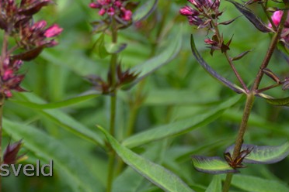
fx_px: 1854
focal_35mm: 231
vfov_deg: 5.9
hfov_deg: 8.8
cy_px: -42
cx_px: -57
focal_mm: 56
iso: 400
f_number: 5
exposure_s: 1/400
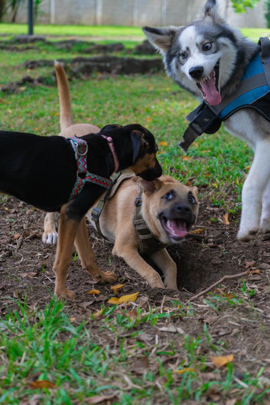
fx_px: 787
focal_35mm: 70
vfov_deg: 28.8
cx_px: 135
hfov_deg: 19.5
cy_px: 202
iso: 800
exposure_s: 1/160
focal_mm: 70
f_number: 5.6
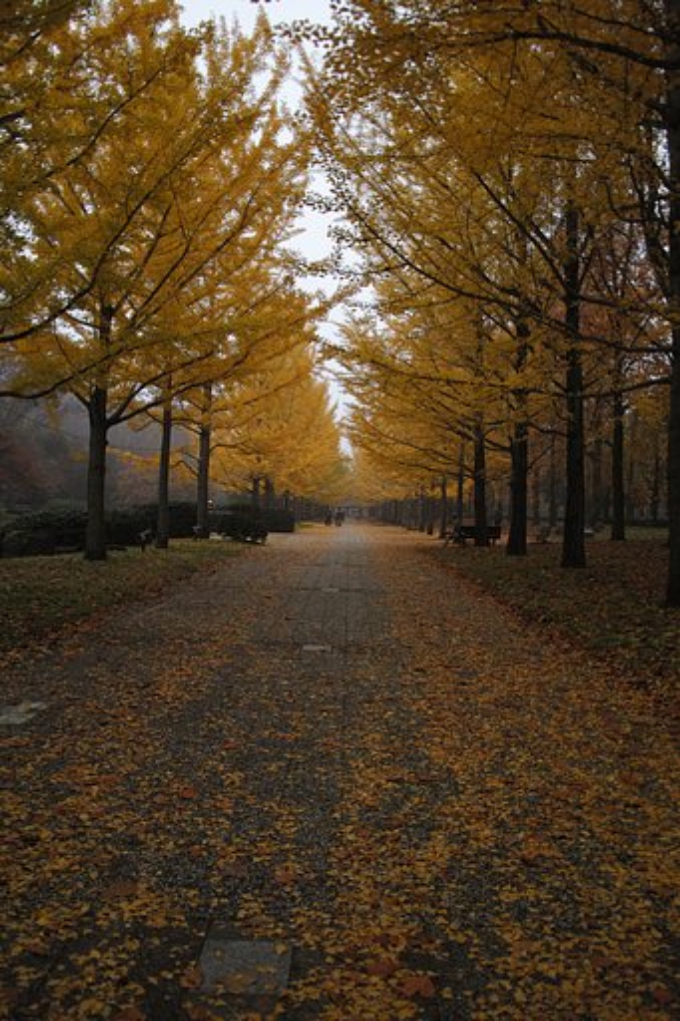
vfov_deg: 65.5
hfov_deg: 46.4
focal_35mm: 28
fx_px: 794
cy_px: 510
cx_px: 340
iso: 100
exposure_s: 1/160
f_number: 2.8
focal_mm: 19
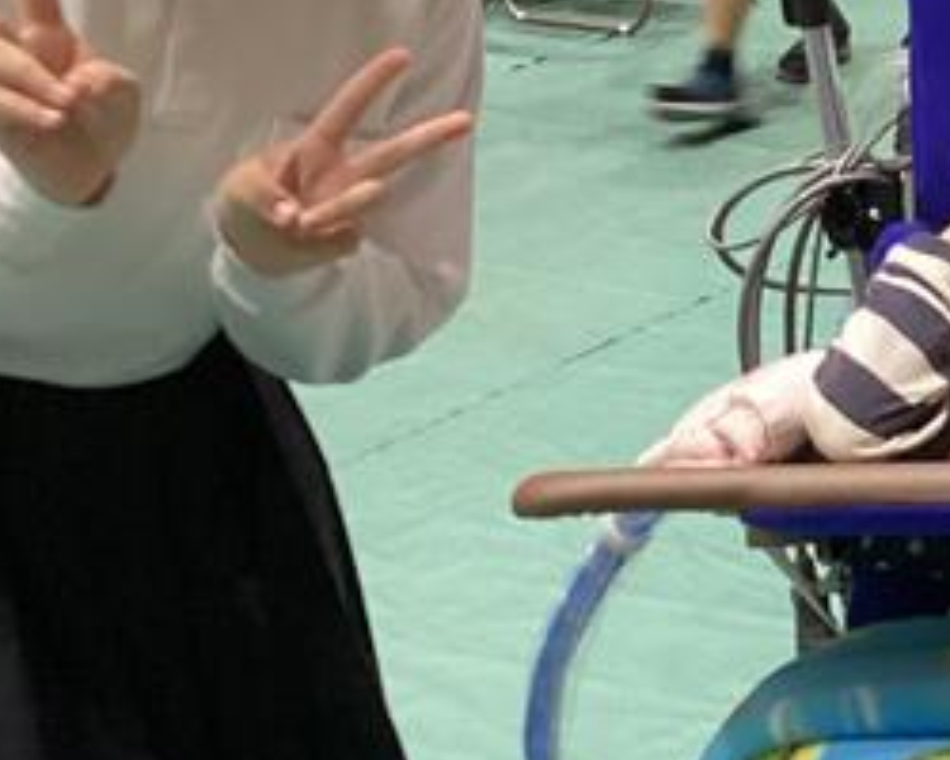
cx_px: 1087
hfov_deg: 16.4
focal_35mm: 113
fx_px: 3177
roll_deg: +2.3
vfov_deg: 13.6
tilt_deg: -14.7
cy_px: 150
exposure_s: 1/60
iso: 320
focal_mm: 3.3
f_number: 2.4
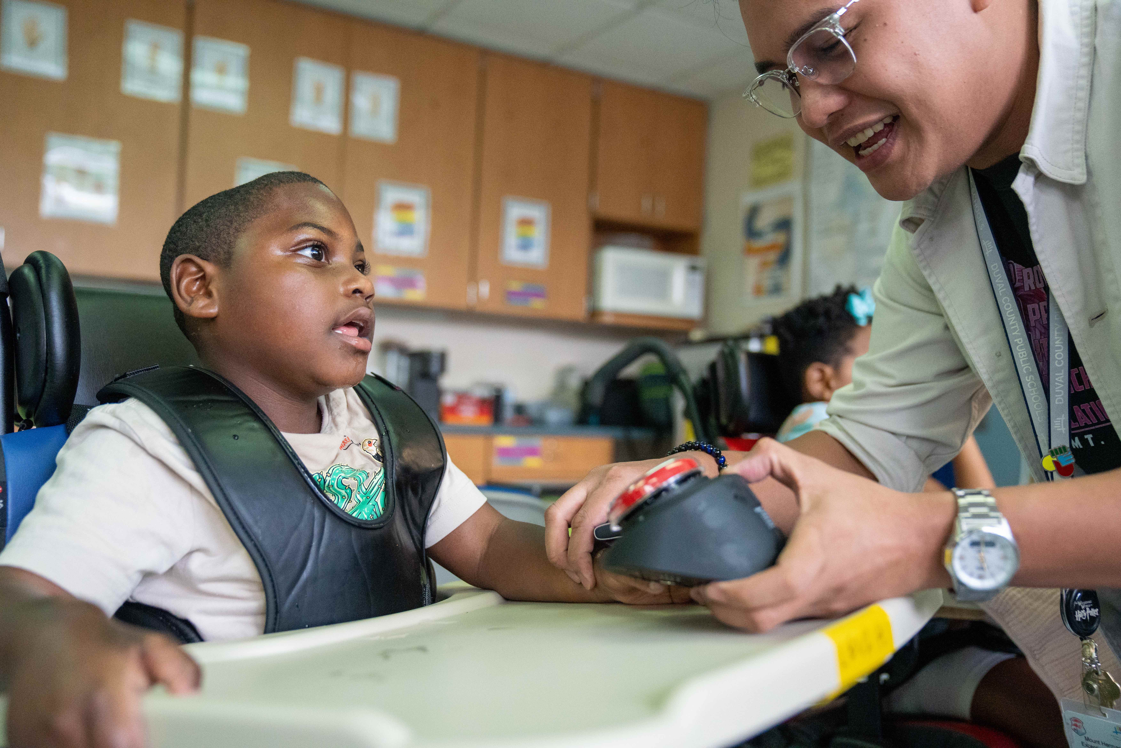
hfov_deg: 60.3
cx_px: 560
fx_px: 965
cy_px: 374
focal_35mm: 31
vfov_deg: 42.3
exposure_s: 1/640
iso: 8000
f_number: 2.8
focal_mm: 31
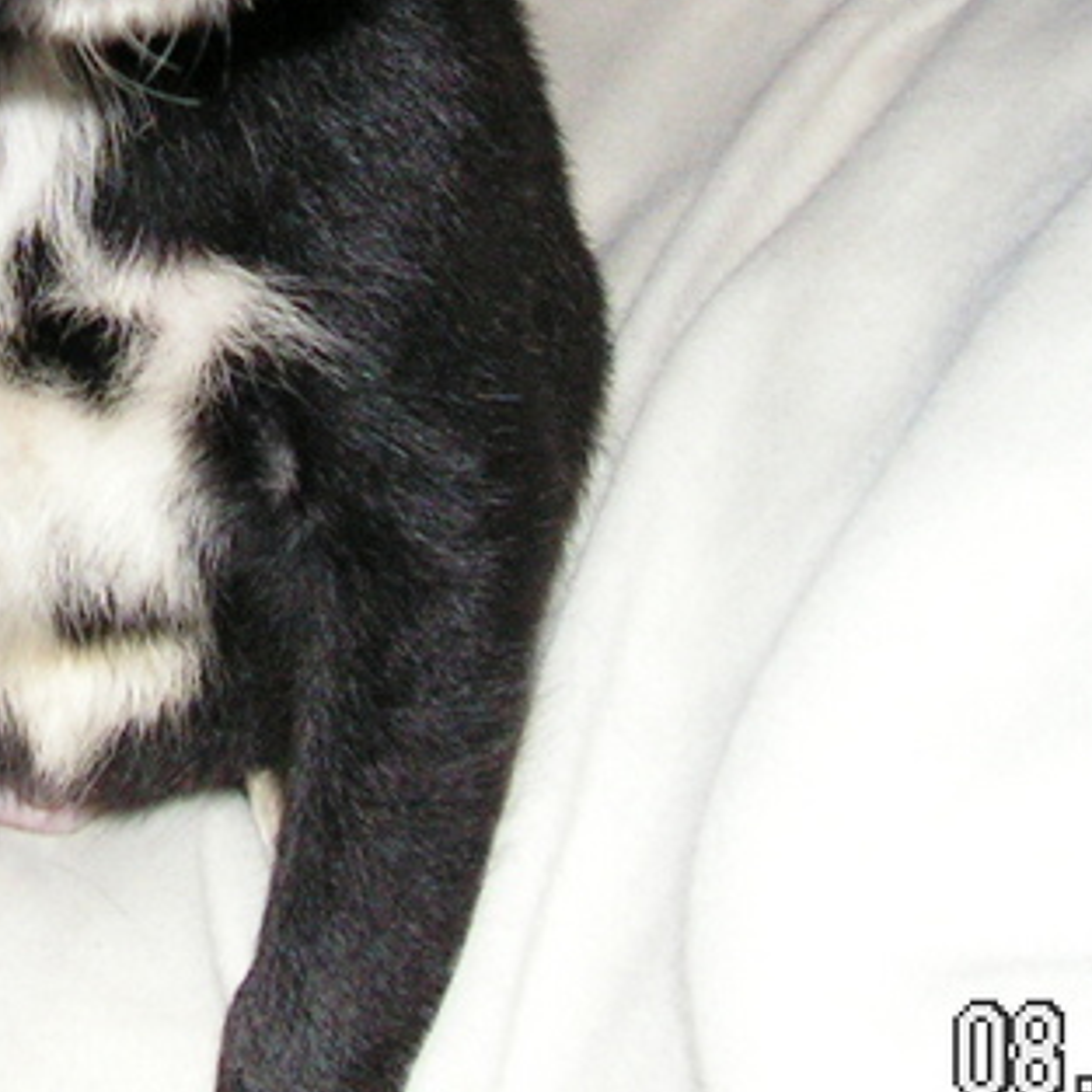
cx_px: 21
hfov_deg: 16.4
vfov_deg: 16.4
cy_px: -24
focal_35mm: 104
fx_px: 3712
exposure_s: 1/40
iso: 200
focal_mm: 6
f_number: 3.2
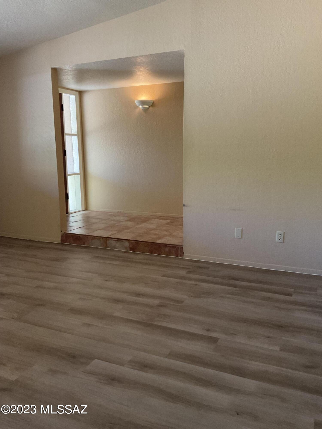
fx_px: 360
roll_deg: -0.7
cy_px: 214
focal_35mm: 29
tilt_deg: -10.9
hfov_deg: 48.2
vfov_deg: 61.7
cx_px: 161
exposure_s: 1/60
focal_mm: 3
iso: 160
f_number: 1.8
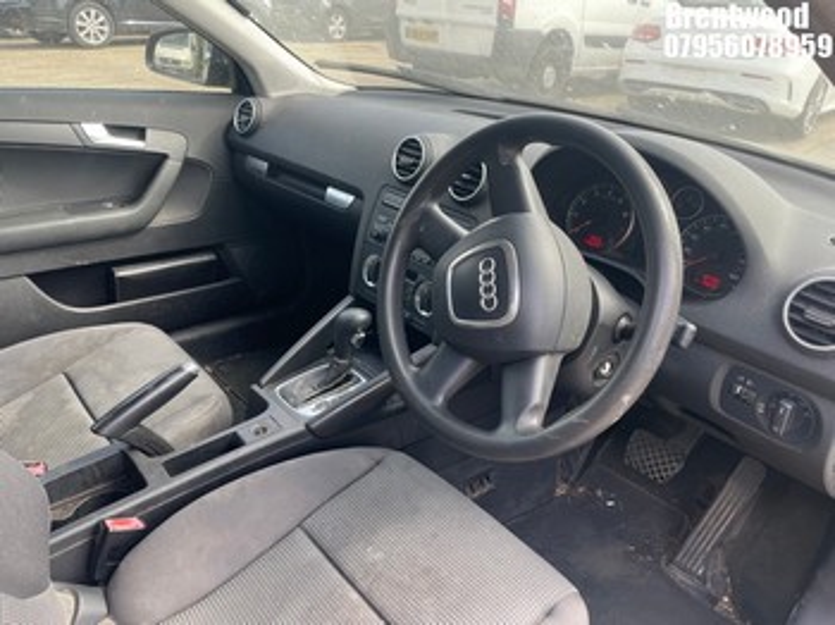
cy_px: 312
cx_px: 418
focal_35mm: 26
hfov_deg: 67.3
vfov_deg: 53.0
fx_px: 627
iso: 32
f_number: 1.6
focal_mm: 4.2
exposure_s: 1/161
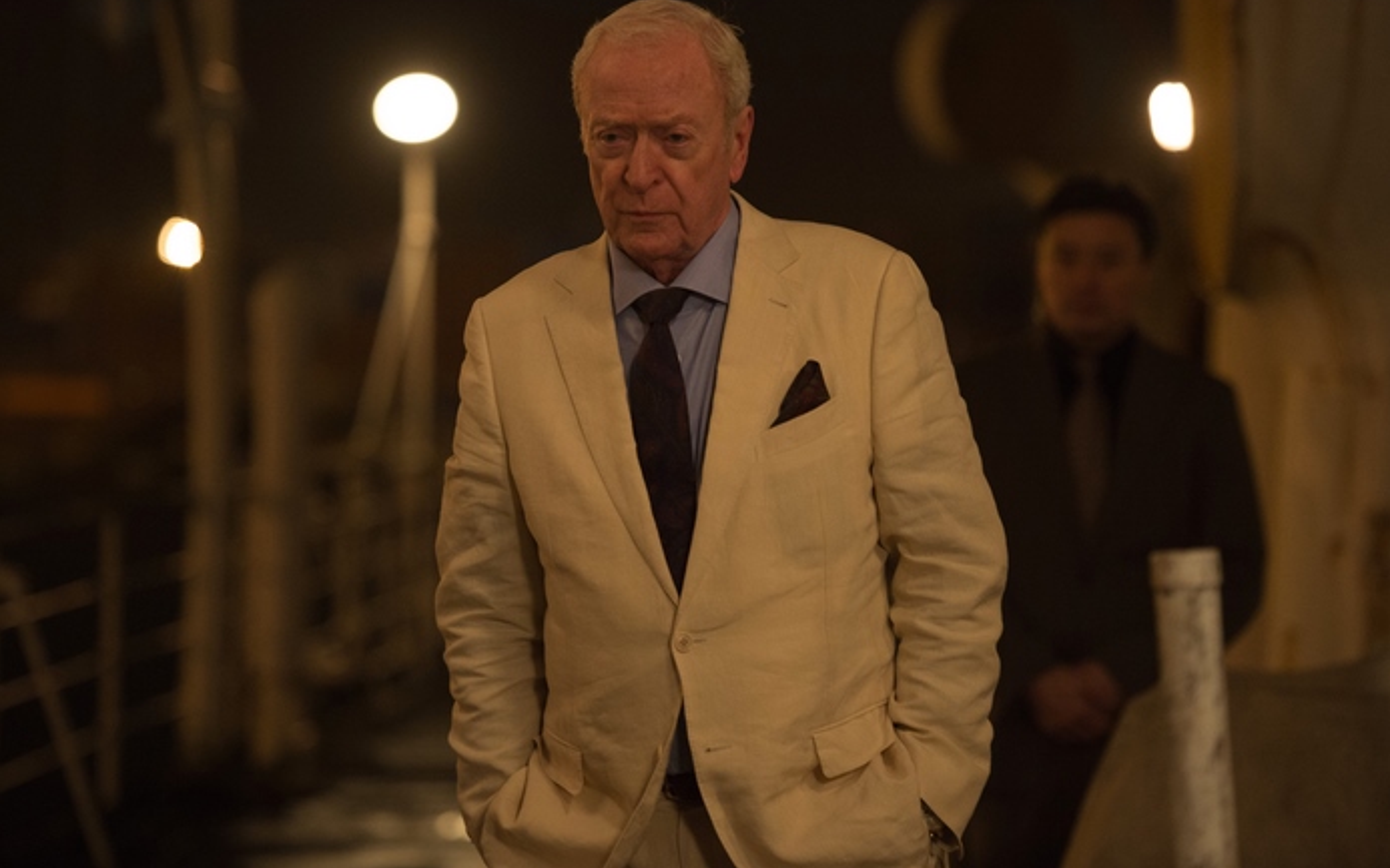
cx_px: 698
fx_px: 5455
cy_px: 405
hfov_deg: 14.5
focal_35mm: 144
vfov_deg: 9.1
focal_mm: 140
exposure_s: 1/100
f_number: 2.8
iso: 2000
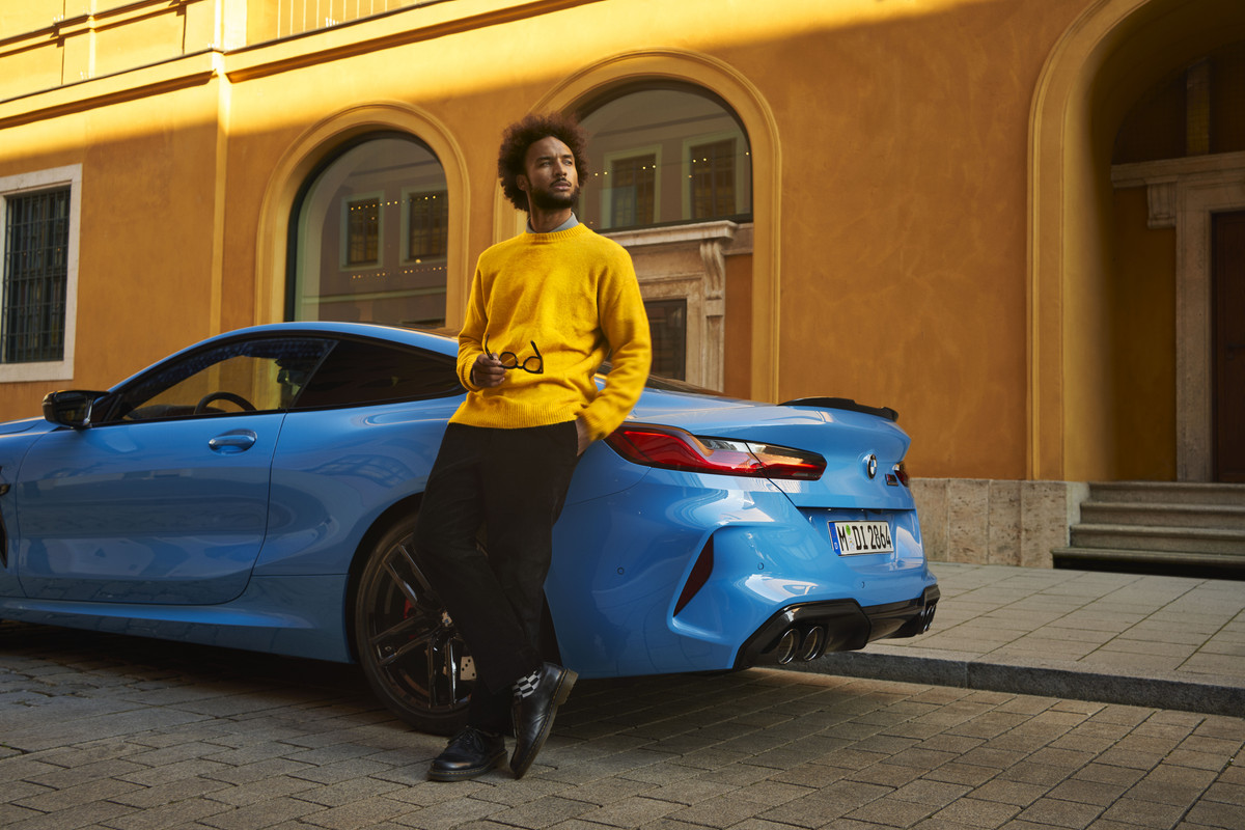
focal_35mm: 35
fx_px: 1210
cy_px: 415
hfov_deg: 54.4
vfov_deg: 37.9
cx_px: 622
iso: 100
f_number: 5
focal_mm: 35
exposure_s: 1/25
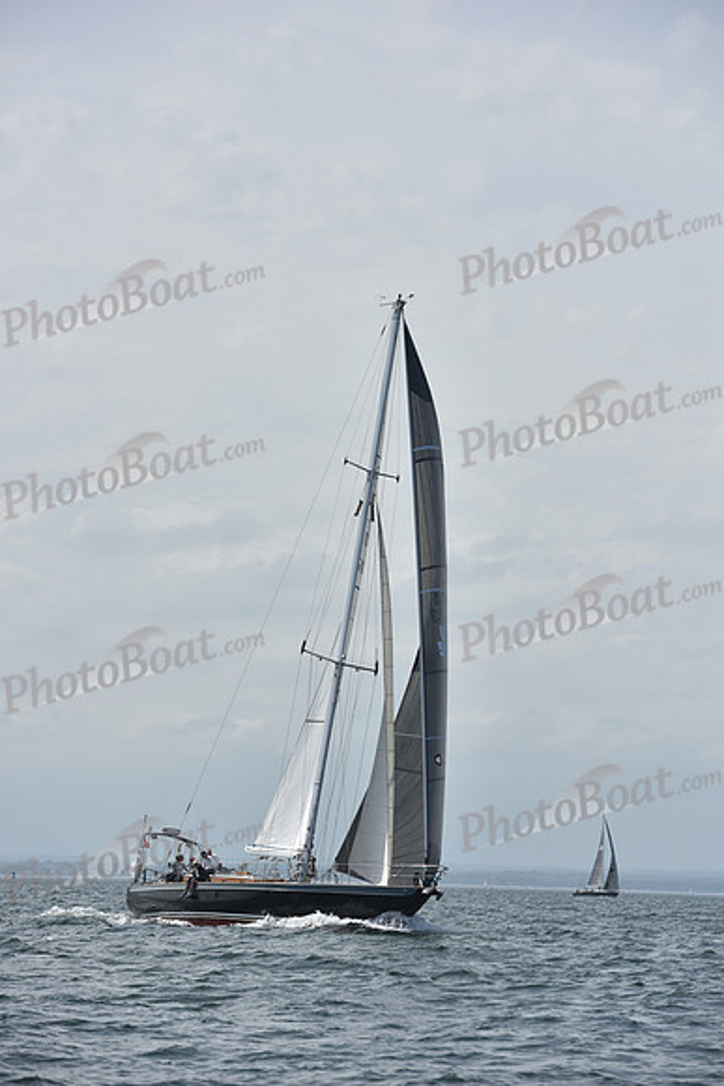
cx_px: 362
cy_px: 543
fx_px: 4070
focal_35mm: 135
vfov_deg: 15.2
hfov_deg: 10.2
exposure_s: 1/2000
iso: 200
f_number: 6.3
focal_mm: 135
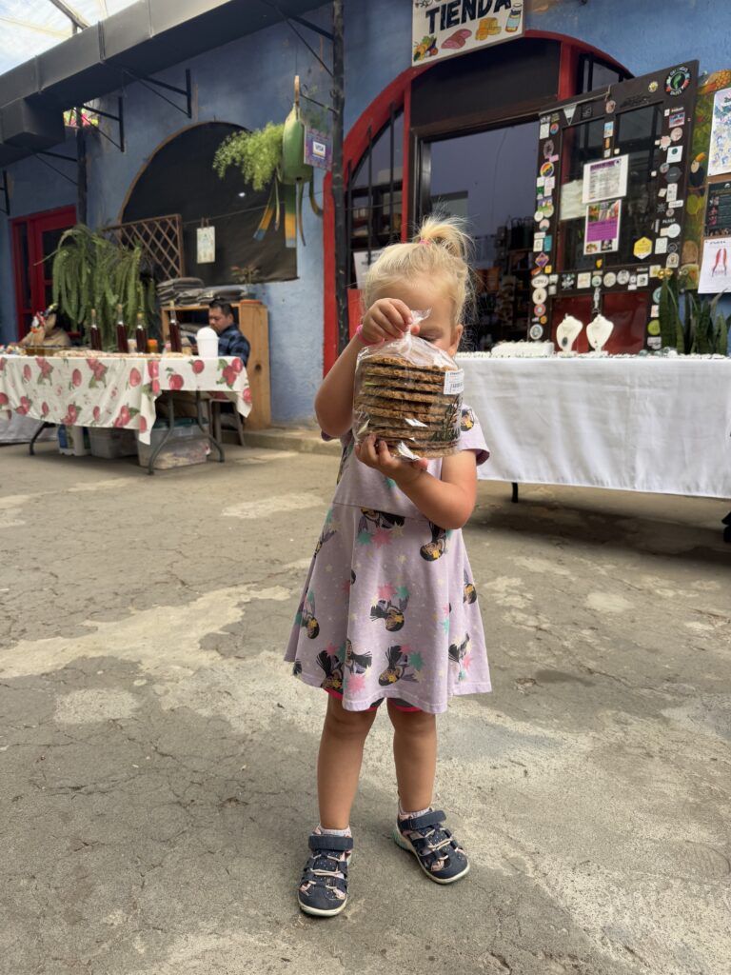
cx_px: 366
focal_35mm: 24
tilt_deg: -10.3
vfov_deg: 71.6
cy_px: 488
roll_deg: -0.4
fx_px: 676
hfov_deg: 56.8
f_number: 1.78
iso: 64
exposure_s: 1/160
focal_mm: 6.76
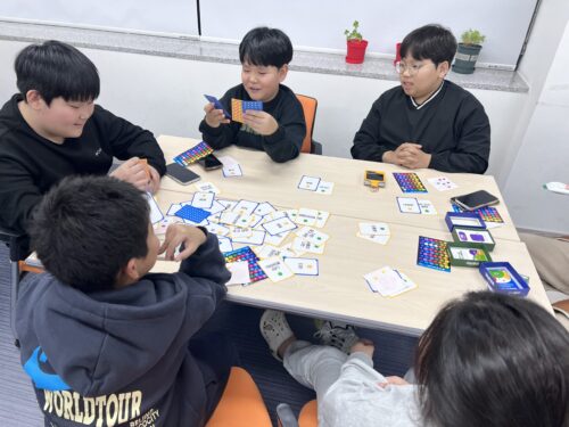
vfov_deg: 53.1
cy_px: 214
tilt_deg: -33.5
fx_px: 427
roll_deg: -1.6
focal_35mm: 26
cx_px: 284
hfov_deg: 67.3
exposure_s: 1/120
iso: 64
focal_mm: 5.7
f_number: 1.5
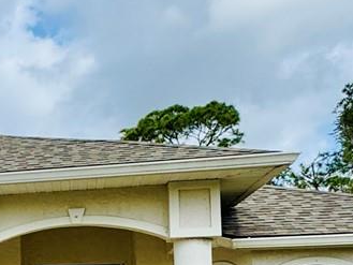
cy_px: 293
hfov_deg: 23.2
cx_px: -172
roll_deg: +0.8
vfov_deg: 20.6
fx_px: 694
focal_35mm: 68
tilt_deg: +3.5
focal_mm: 2.22
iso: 40
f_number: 2.2
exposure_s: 1/2415
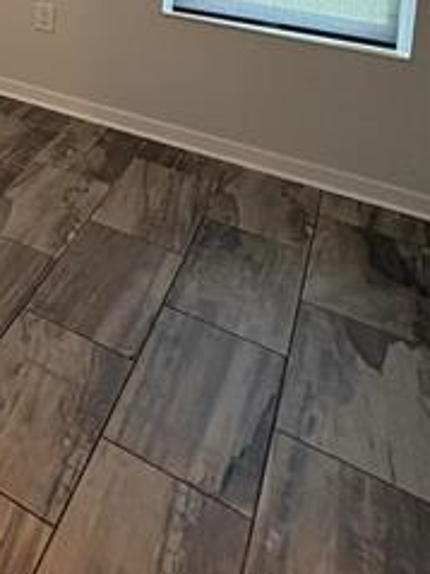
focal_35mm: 45
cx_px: -257
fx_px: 746
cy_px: -139
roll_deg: -1.0
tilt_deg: -5.2
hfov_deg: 23.6
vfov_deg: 33.1
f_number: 2.2
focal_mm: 2.22
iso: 100
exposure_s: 1/60
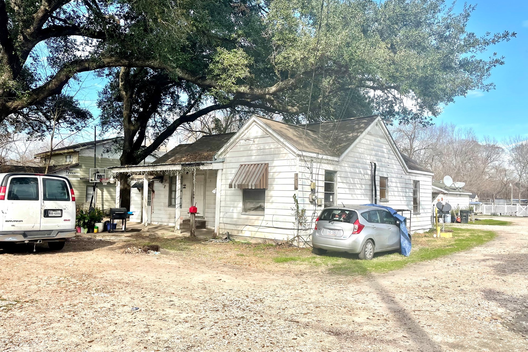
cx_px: 267
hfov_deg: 65.5
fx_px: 411
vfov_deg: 46.4
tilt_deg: +1.8
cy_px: 186
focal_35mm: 28
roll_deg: -0.7
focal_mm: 4.2
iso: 32
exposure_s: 1/2506
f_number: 1.6
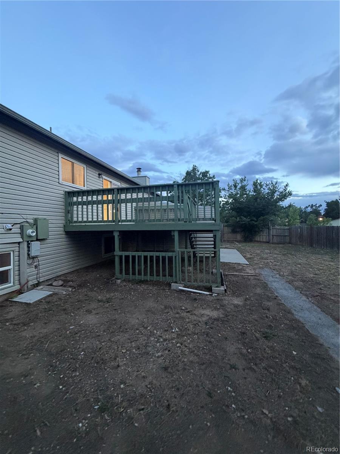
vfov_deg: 102.1
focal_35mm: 14
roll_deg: +0.9
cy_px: 227
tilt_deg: -2.5
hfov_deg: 85.7
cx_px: 170
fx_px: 183
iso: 500
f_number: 2.2
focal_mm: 2.22
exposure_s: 1/60
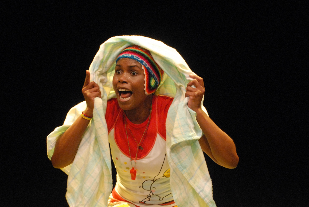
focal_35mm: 207
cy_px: 139
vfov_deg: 6.7
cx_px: 152
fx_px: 1779
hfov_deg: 9.9
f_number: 7.1
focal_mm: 98
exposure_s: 1/180
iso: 1600
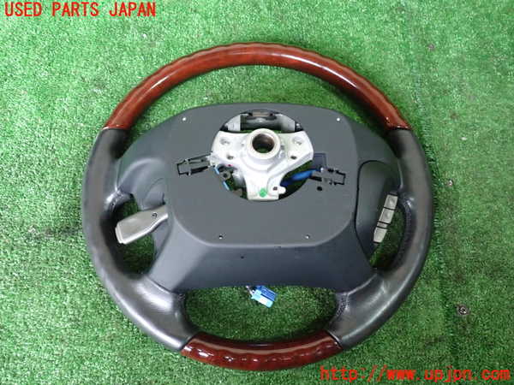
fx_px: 445
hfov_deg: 60.0
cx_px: 257
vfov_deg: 46.8
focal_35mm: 30
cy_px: 192
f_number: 2.3
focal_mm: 5.4
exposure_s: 1/50
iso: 1000
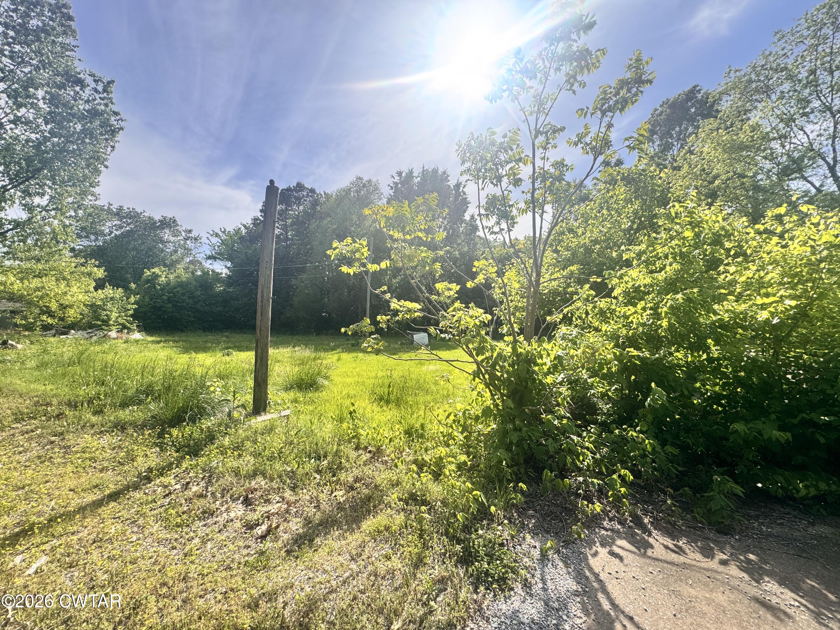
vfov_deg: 85.7
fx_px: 340
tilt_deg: +0.4
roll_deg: +0.3
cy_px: 315
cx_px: 420
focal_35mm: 14
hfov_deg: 102.1
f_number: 2.2
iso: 50
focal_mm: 2.22
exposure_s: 1/1927
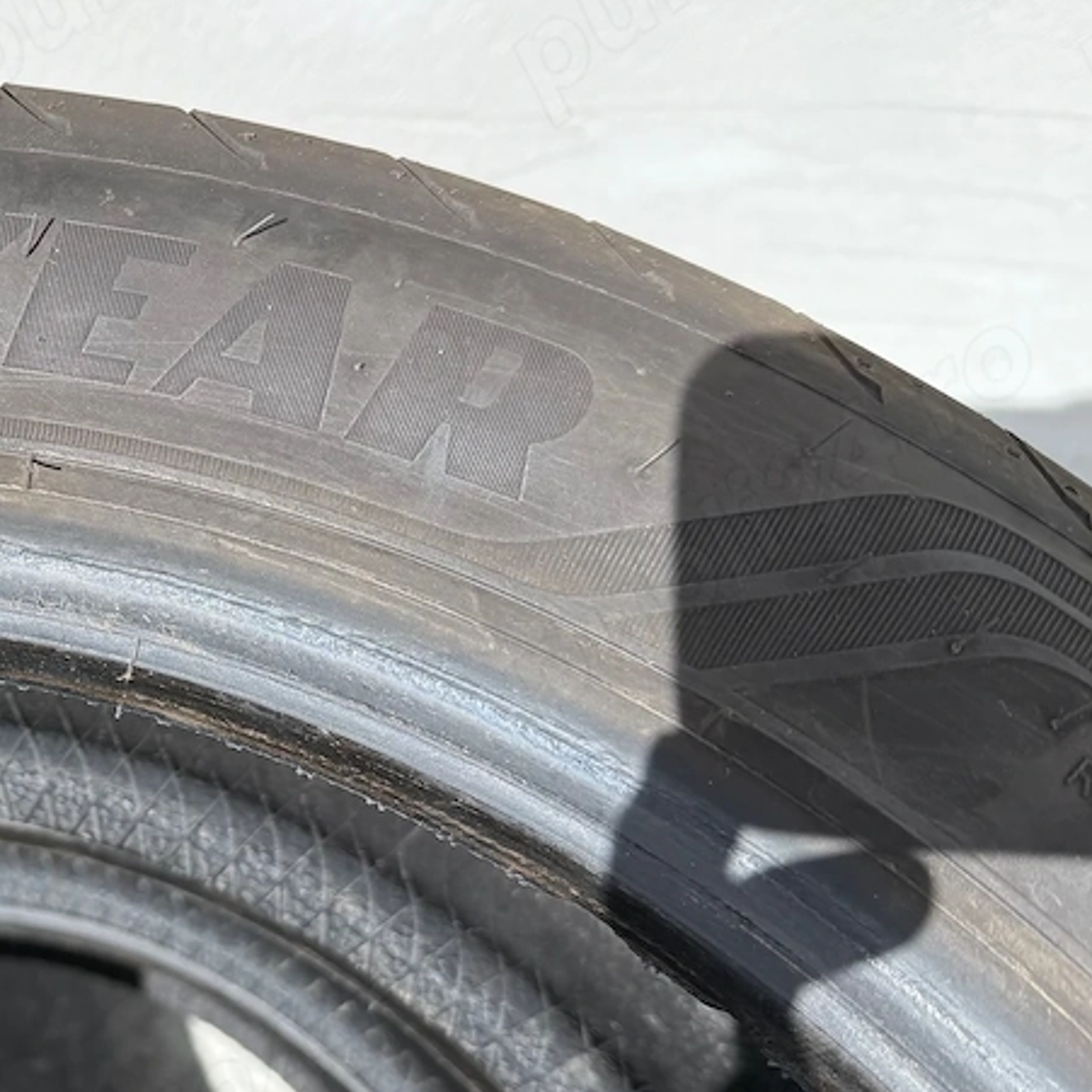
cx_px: -80
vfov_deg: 36.1
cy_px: 562
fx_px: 1677
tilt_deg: -71.4
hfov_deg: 32.2
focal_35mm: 47
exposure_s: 1/2801
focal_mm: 6.76
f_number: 1.78
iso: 80
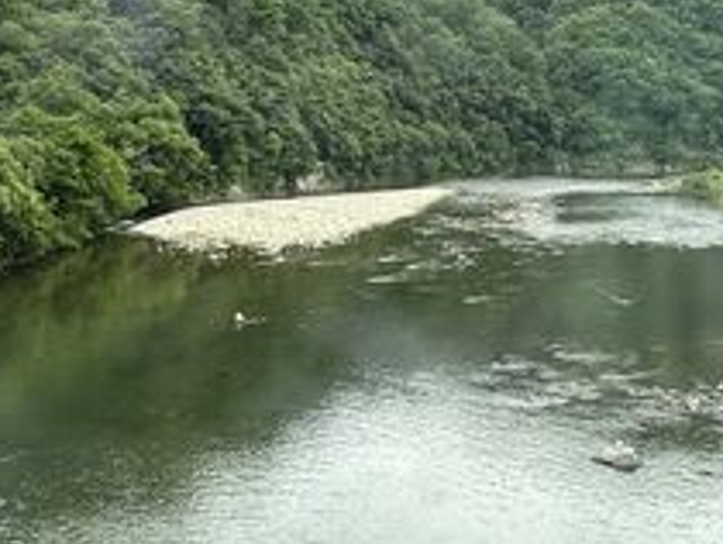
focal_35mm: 60
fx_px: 1255
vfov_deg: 24.4
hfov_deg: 31.8
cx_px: 217
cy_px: 198
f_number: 2.2
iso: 40
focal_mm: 2.22
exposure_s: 1/329
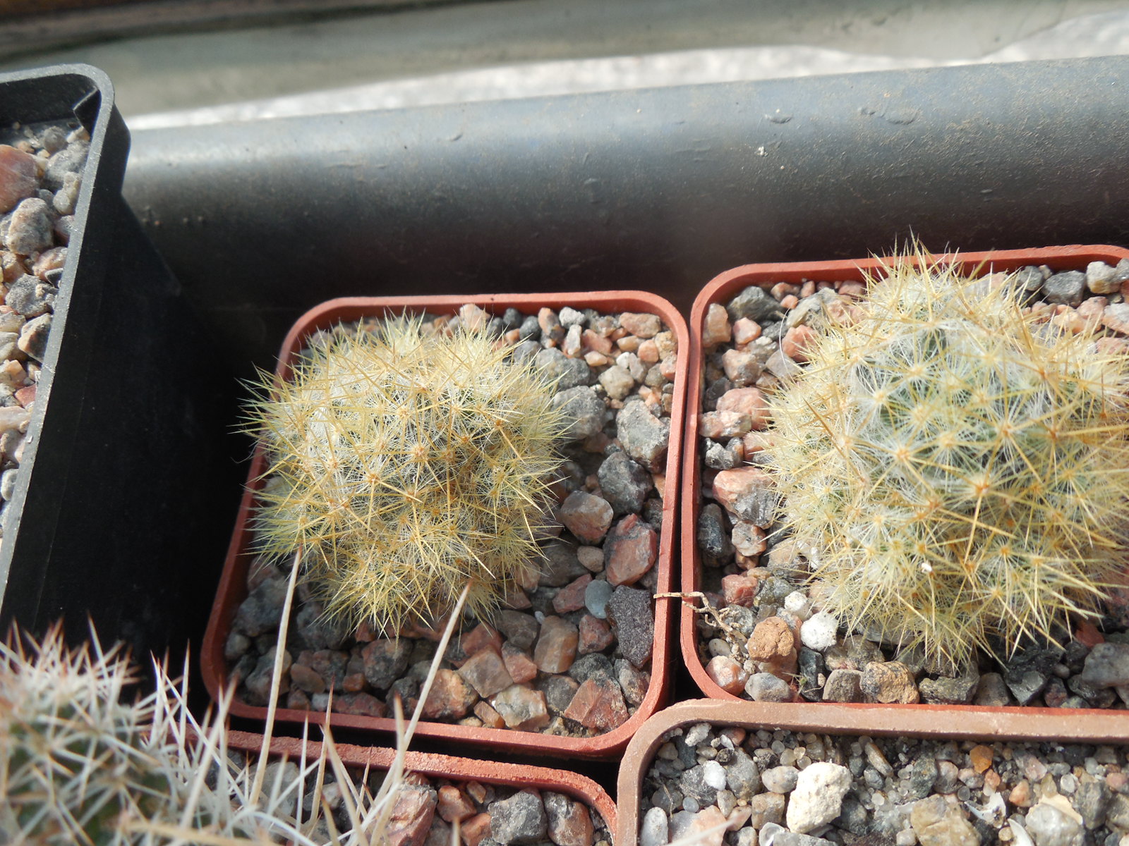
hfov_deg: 58.4
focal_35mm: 31
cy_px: 423
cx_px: 564
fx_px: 1011
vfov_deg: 45.4
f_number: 3.6
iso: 125
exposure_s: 1/320
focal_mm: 5.6
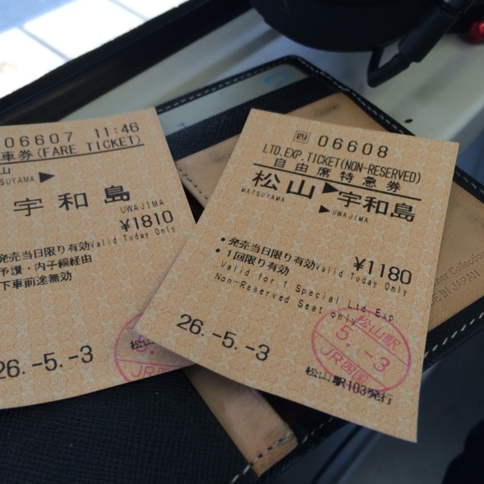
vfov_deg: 46.0
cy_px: 245
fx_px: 569
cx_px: 197
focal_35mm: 36
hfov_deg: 45.8
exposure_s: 1/30
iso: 50
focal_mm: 4.12
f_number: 2.2
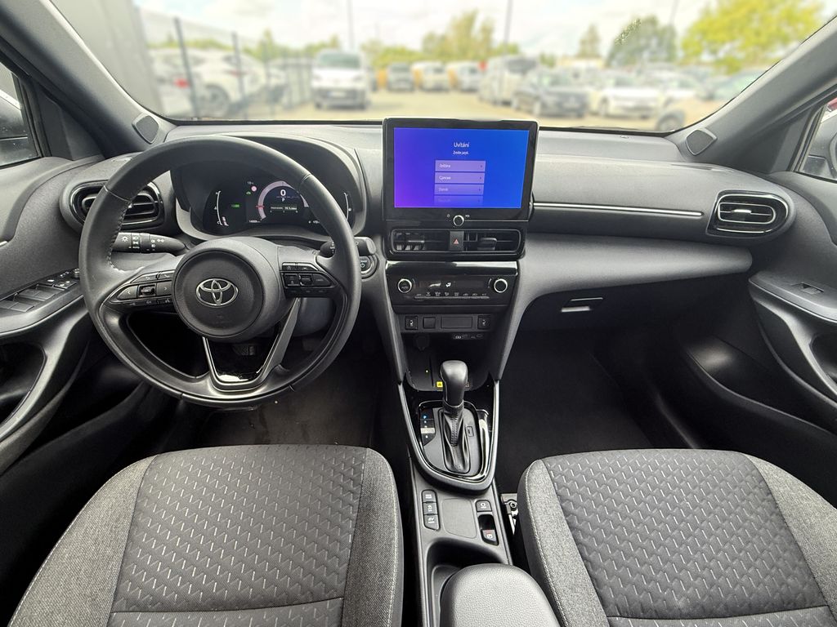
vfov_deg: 78.1
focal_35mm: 16
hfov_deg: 94.5
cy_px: 314
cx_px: 418
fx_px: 387
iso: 250
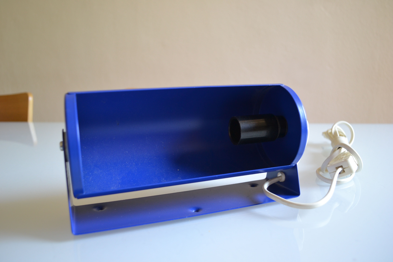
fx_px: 327
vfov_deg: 43.6
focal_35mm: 30
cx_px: 196
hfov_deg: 61.9
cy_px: 131
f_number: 3.8
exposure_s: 1/50
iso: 400
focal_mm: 20
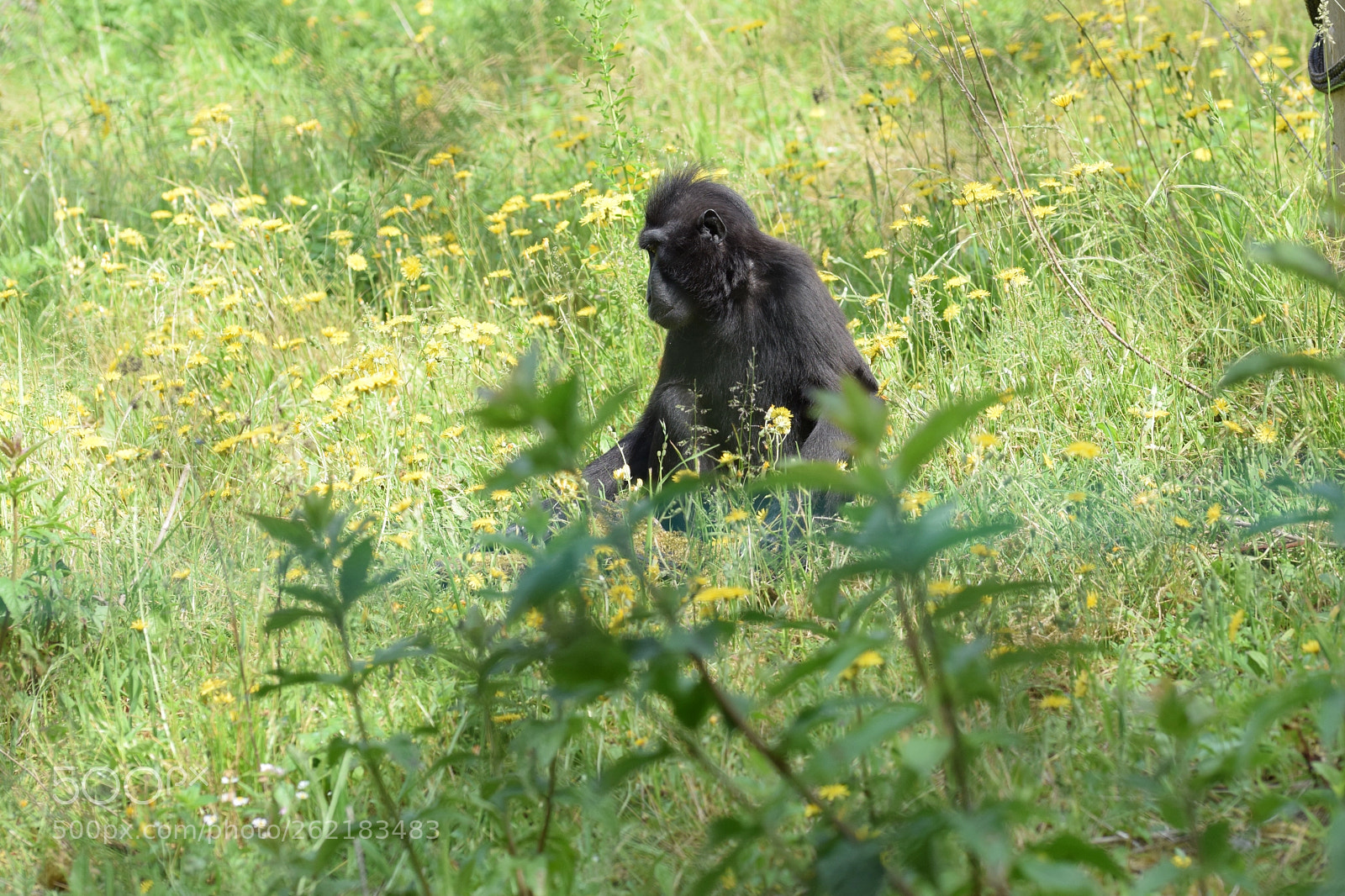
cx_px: 672
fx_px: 5883
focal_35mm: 158
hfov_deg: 13.0
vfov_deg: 8.7
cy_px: 448
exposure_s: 1/1000
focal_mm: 105
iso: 640
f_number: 5.6
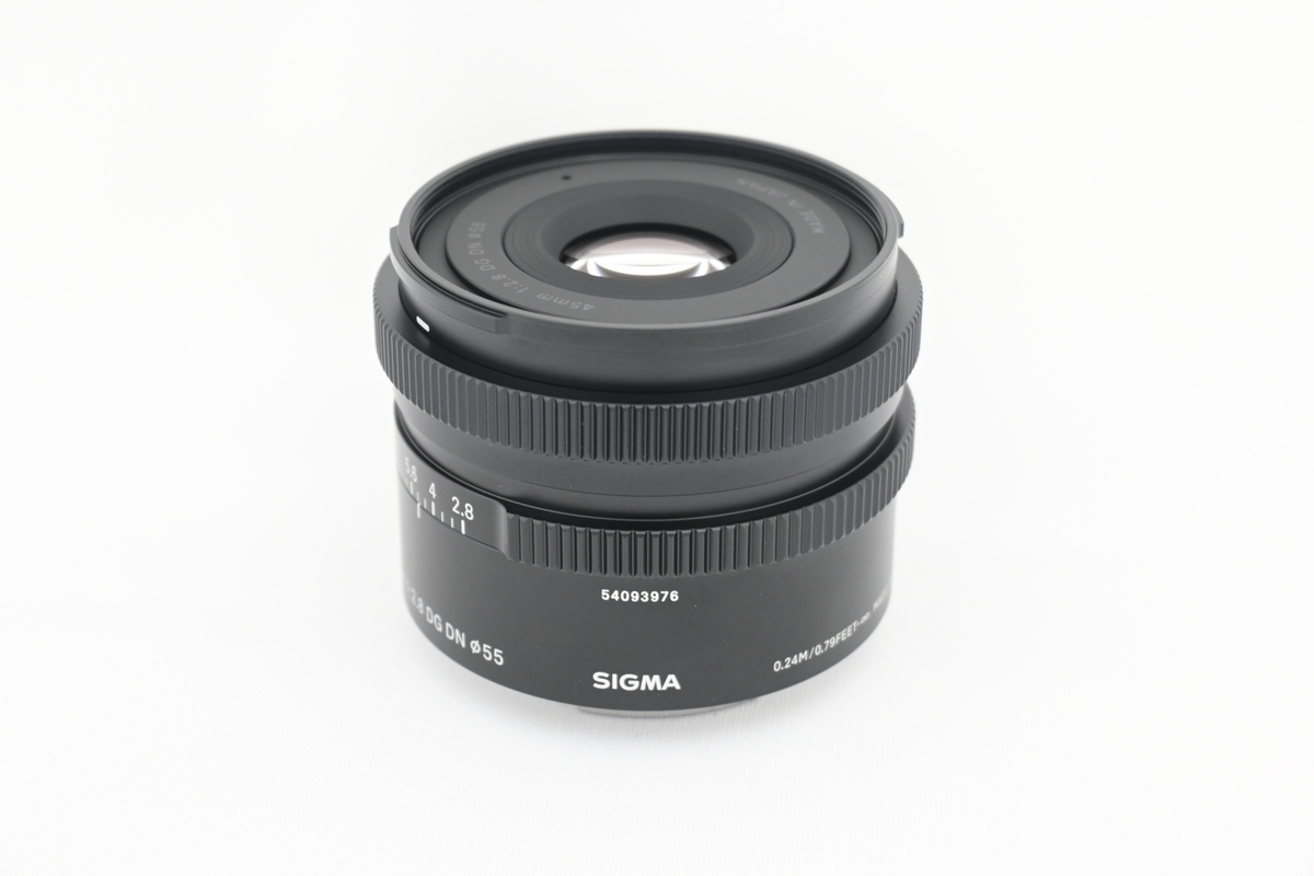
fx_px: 2354
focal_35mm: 64
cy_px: 438
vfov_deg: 21.1
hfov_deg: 31.2
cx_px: 657
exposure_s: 1/20
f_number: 6
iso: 1000
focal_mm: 43
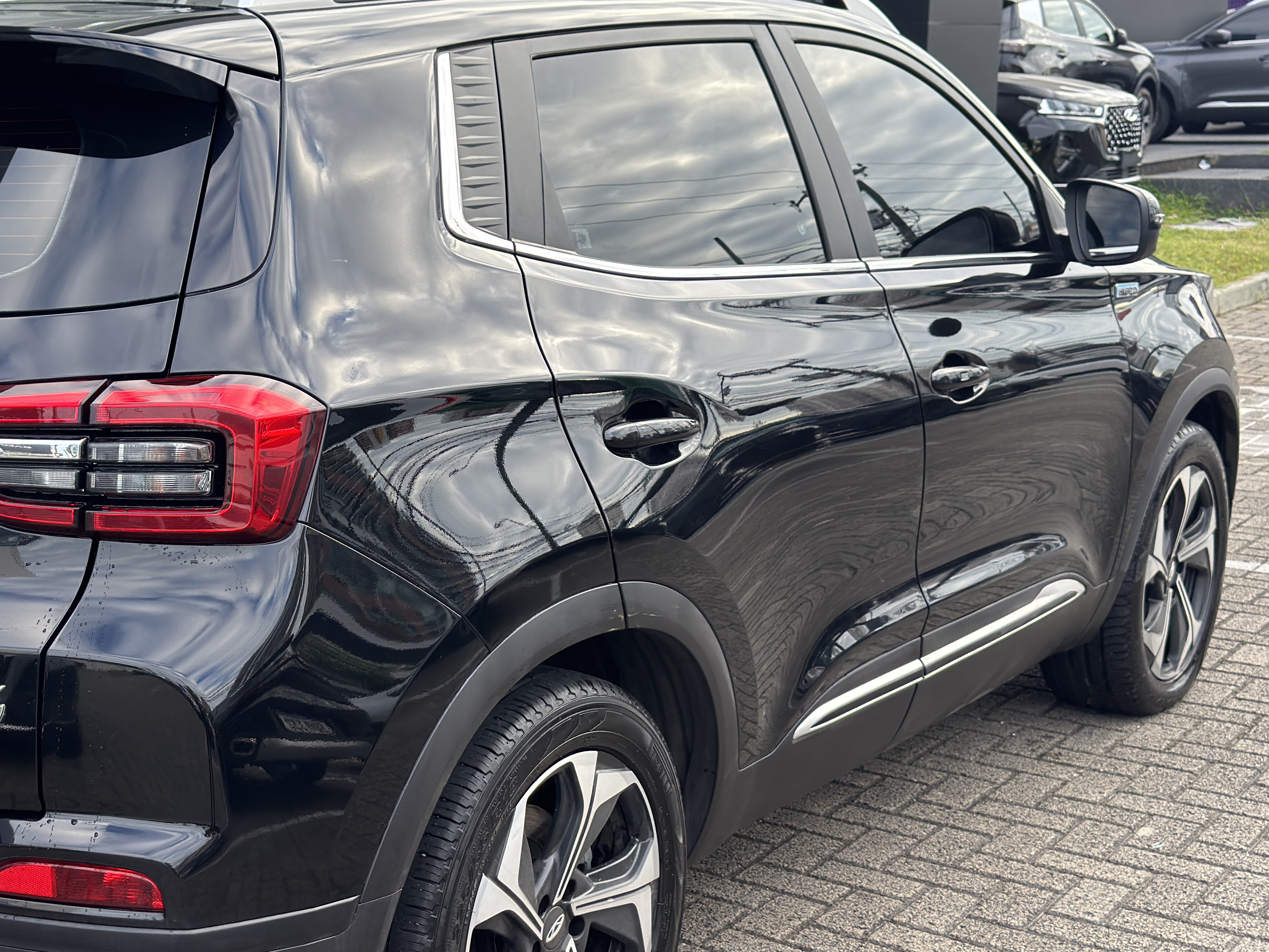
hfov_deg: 33.2
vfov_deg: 25.7
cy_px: 522
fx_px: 2090
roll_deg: +1.8
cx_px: 326
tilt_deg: -9.8
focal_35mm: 57
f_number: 1.78
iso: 100
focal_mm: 6.76
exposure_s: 1/367
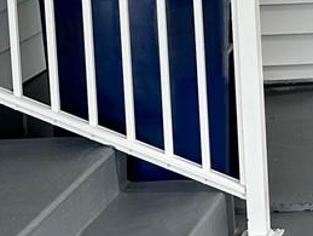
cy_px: -167
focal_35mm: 148
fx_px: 1340
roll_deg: +2.3
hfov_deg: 12.5
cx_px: 505
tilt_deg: -3.3
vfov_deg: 9.6
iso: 64
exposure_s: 1/134
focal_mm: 6.86
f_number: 1.78
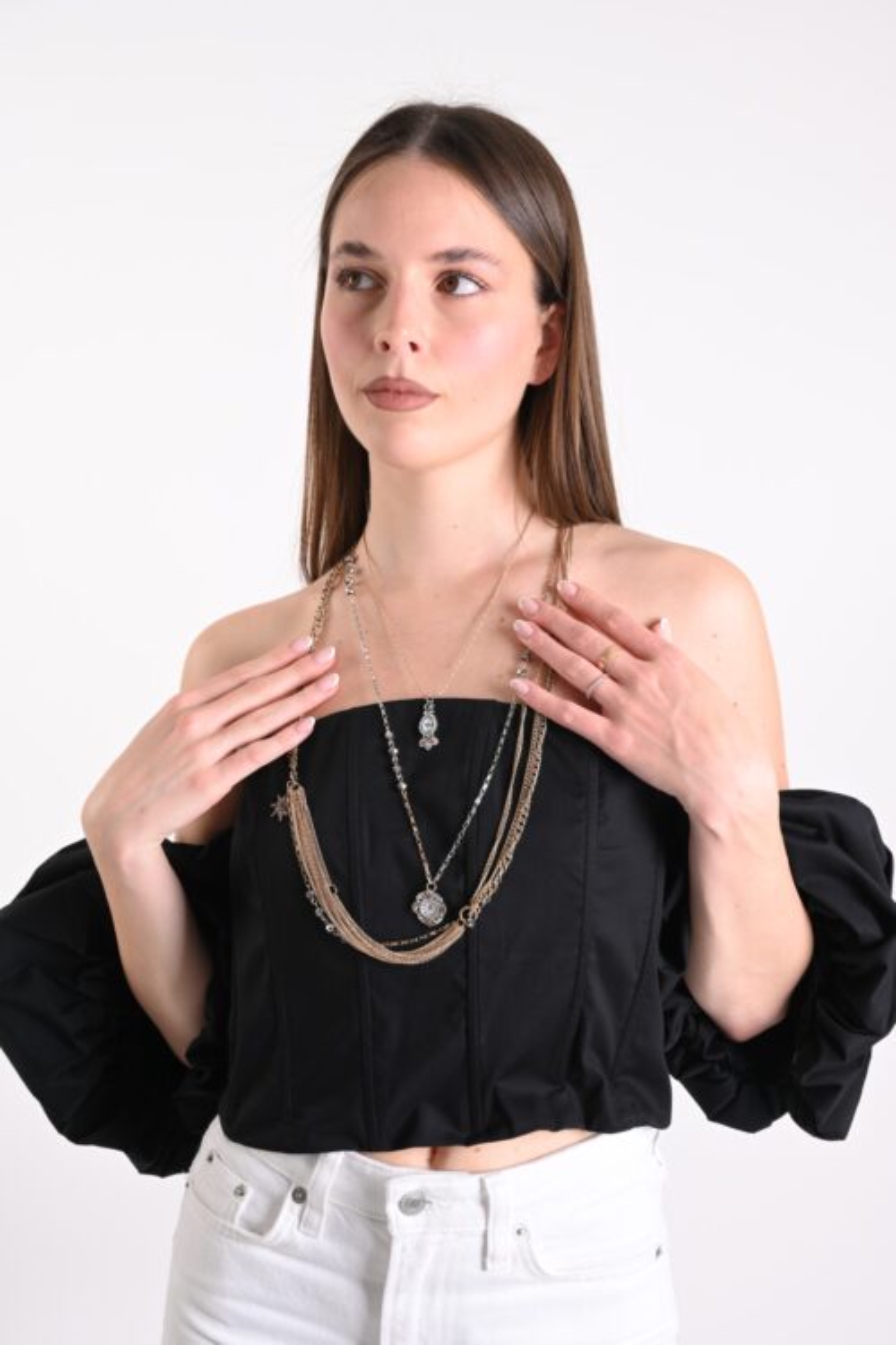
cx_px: 448
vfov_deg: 41.9
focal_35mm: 47
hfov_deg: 28.6
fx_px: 1756
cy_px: 672
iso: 125
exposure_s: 1/125
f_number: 9
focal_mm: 47
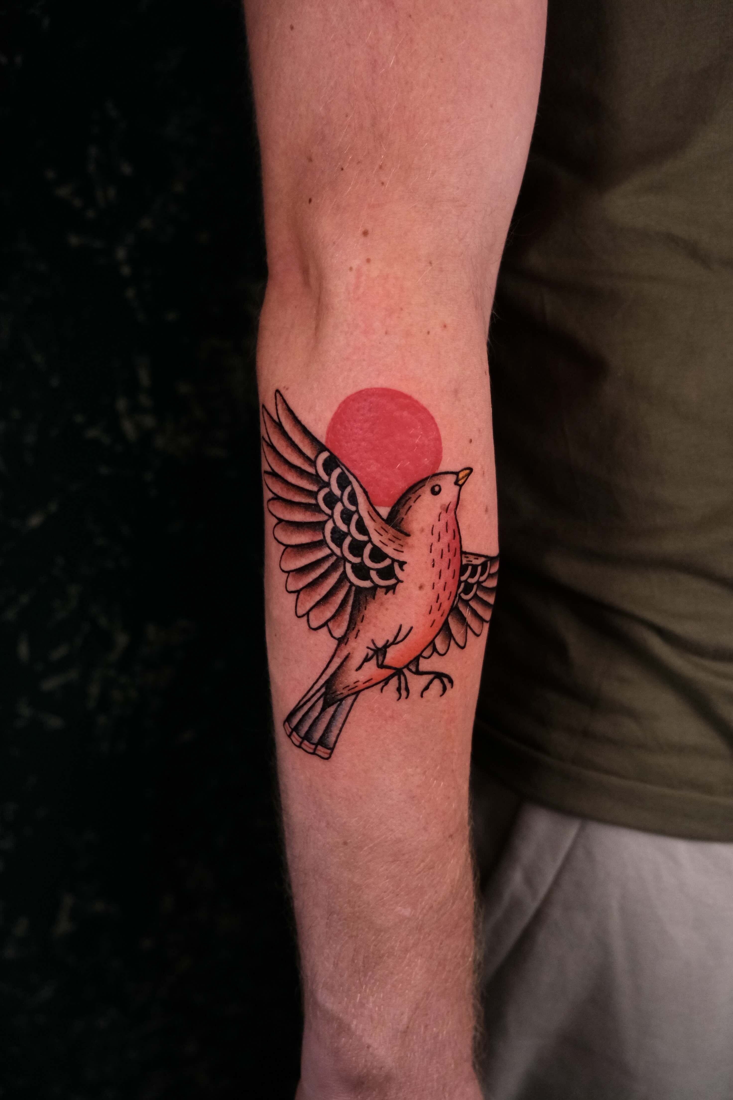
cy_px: 550
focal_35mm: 38
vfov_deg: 50.7
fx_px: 1160
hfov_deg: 35.1
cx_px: 366
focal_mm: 25.4
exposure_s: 1/125
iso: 2000
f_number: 3.2
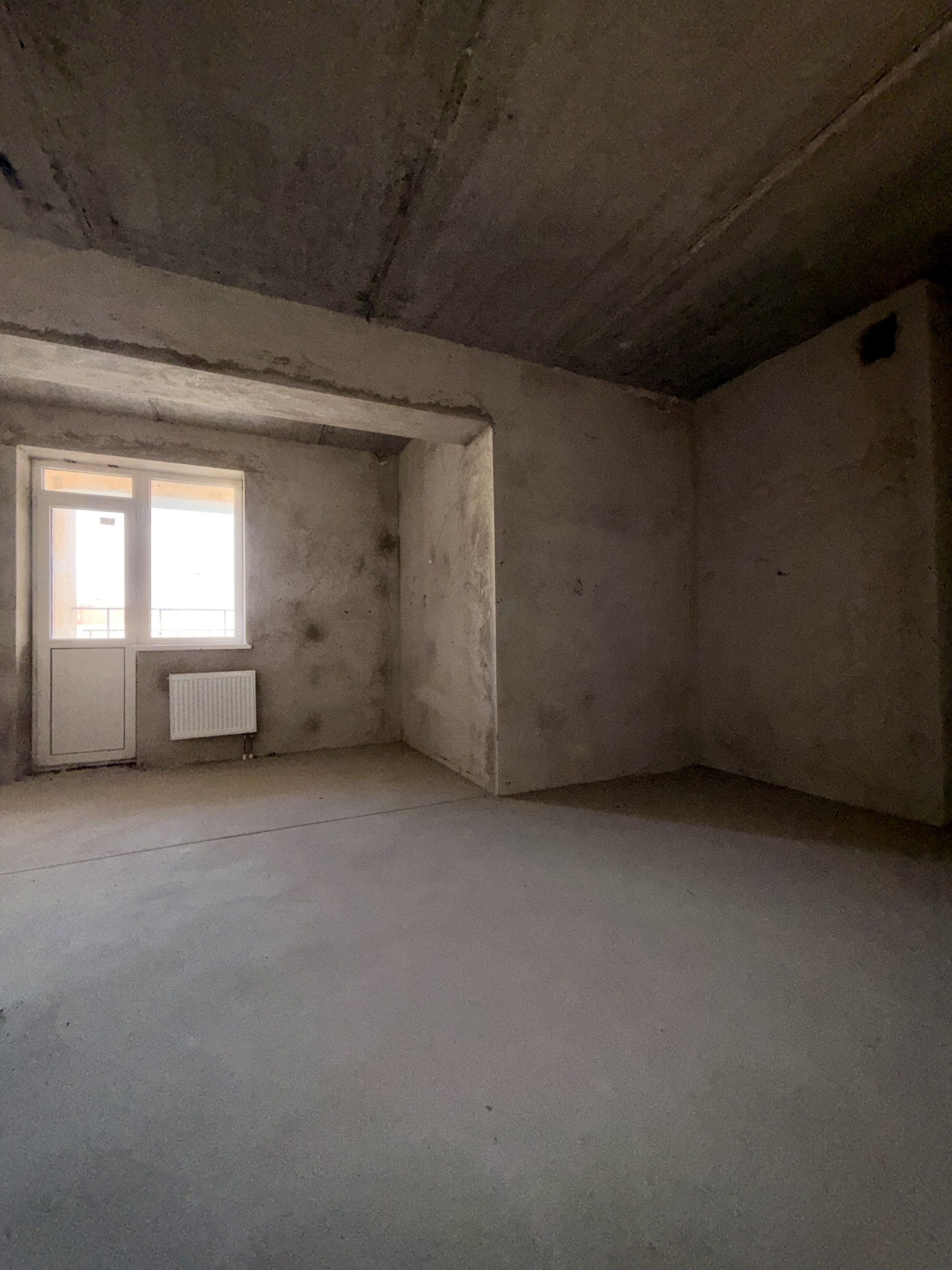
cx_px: 476
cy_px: 635
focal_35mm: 14
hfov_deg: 85.7
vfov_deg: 102.1
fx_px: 513
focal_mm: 2.22
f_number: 2.2
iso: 64
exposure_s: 1/60
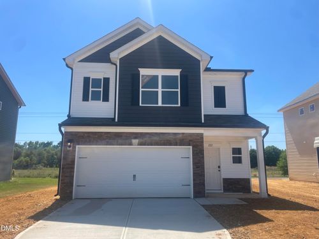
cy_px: 120
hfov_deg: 67.3
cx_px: 160
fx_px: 240
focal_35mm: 26
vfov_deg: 53.1
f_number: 1.6
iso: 32
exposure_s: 1/3861
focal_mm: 4.2
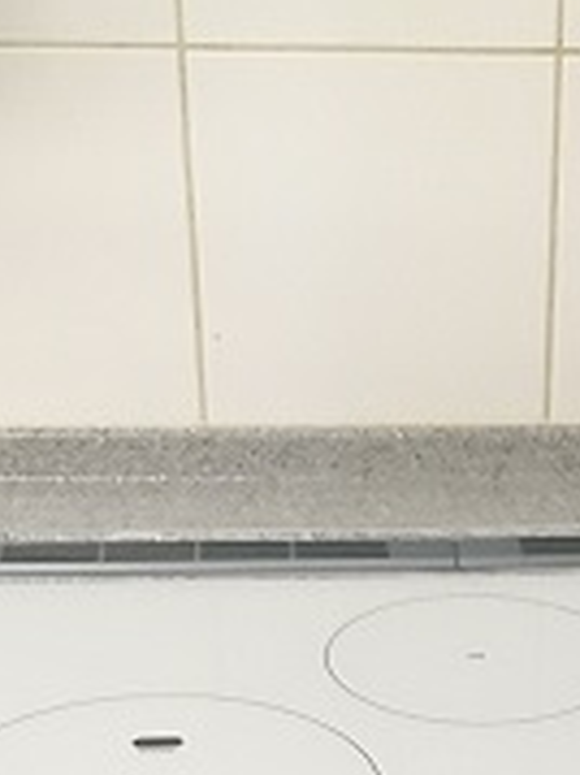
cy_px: 1009
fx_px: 2125
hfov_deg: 15.3
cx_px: 537
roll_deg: -1.3
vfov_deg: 19.1
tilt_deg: -34.5
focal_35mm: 95
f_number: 2.2
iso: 160
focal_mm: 4.15
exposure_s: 1/30
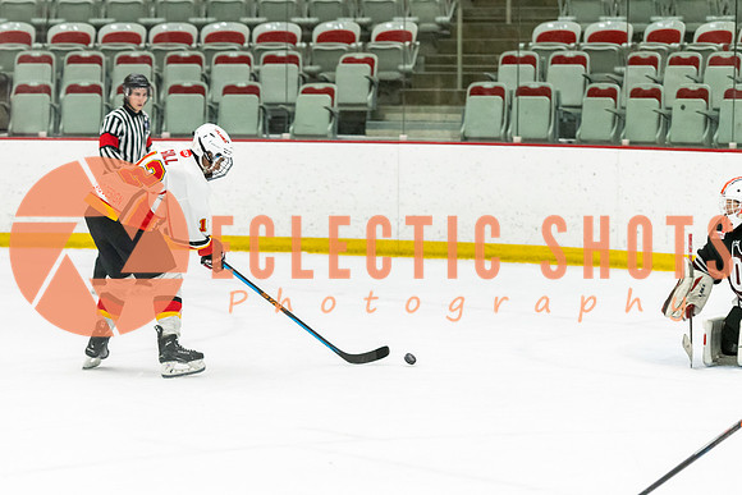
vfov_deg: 8.4
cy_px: 240
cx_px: 157
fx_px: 3364
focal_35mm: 163
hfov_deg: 12.5
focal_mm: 102
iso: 3200
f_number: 2.8
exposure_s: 1/640
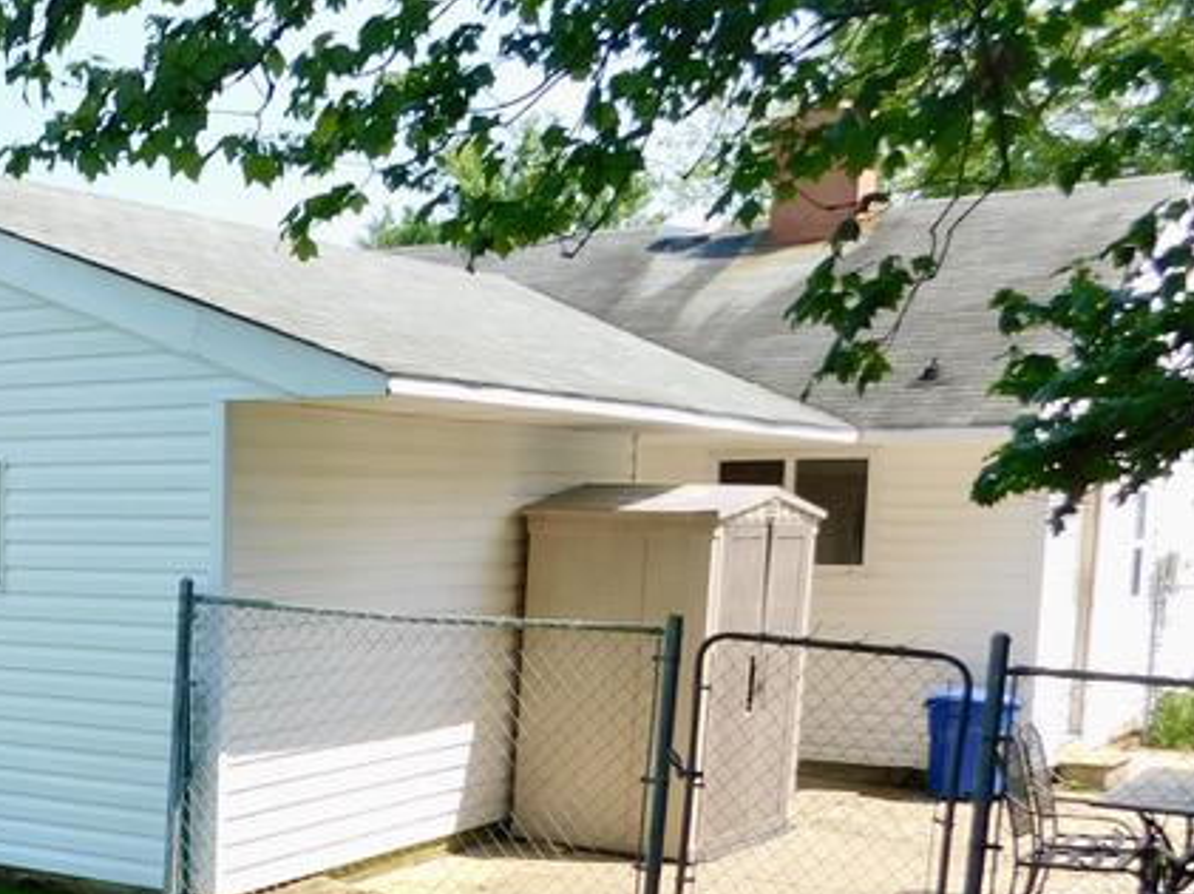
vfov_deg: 25.3
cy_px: 789
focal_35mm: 56
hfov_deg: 30.8
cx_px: -108
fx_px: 1930
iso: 125
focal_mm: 4
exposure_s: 1/800
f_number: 3
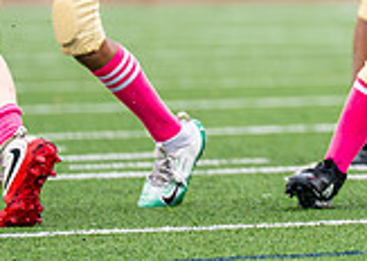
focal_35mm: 915
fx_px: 9525
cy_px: -81
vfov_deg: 1.6
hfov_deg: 2.2
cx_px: 552
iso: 400
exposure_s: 1/1000
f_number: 2.8
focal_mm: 200
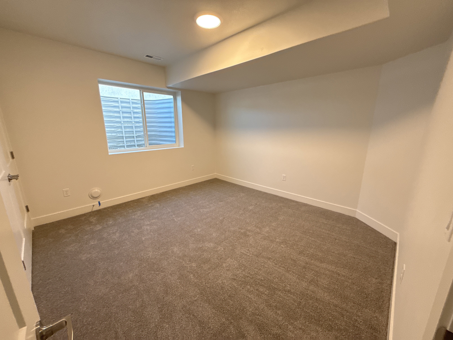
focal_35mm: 14
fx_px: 183
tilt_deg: -12.9
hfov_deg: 102.1
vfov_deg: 85.7
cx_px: 226
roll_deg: -0.4
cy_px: 170
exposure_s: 1/120
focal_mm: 2.22
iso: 250
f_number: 2.2
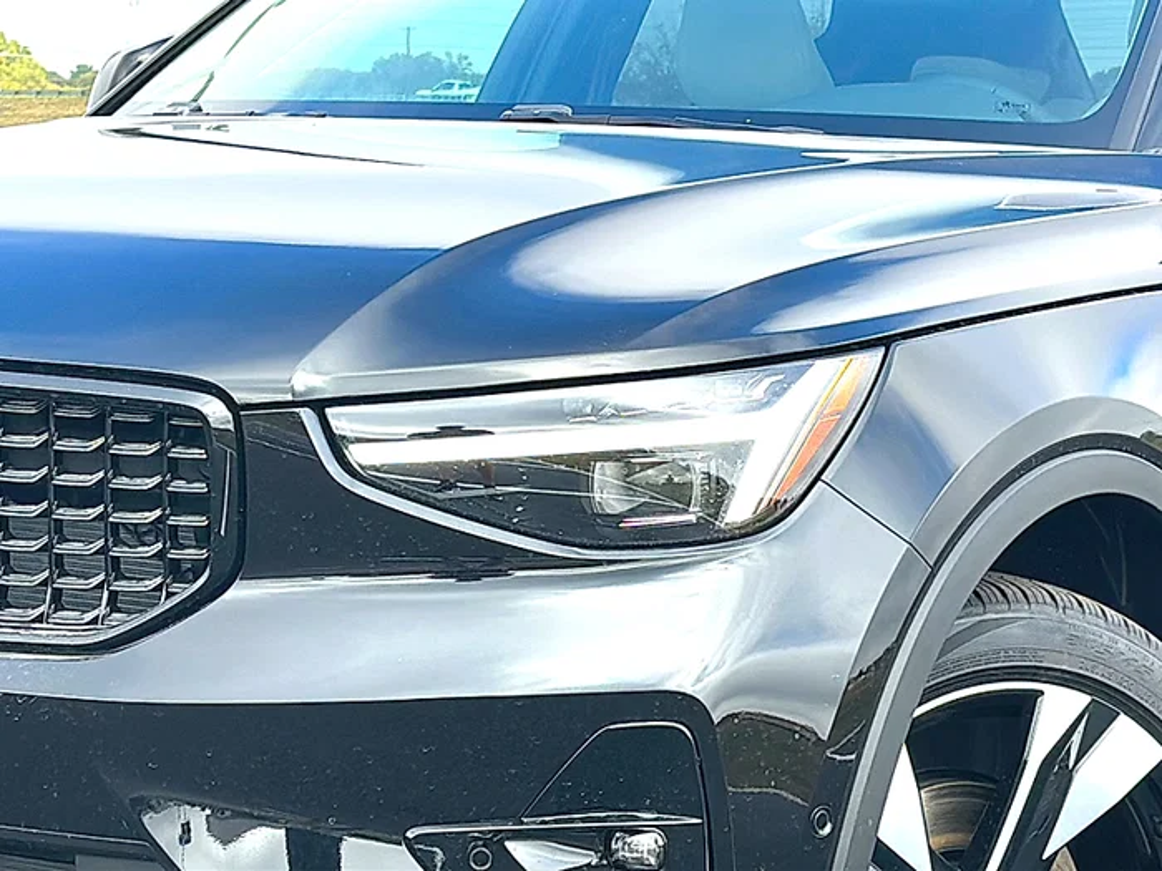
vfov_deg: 17.2
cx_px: 581
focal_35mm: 86
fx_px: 2887
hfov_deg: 22.8
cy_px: 436
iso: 64
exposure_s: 1/1326
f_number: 1.78
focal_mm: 6.86
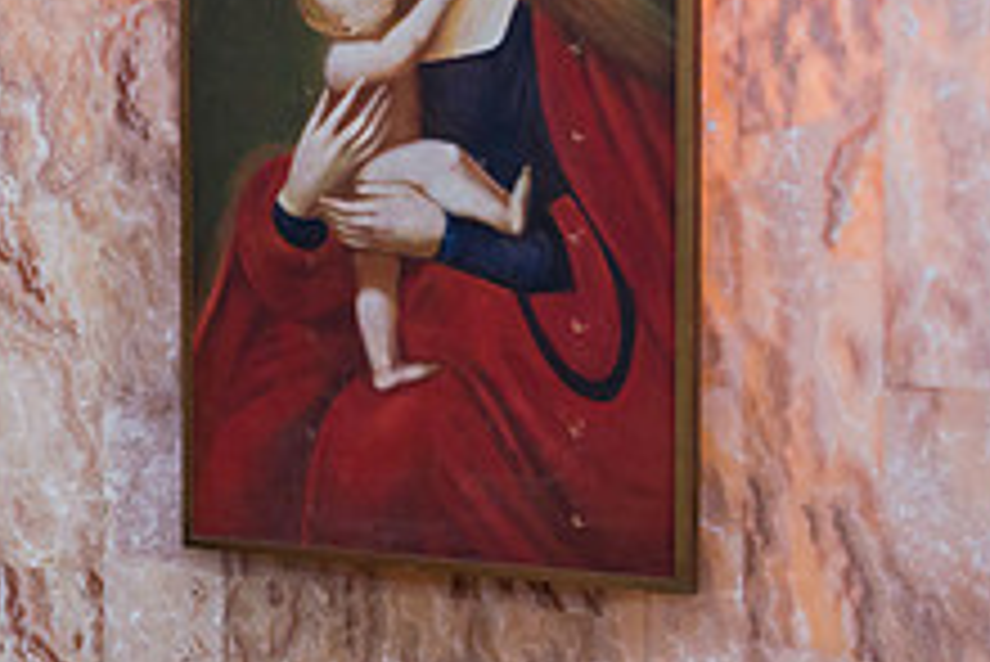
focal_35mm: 66
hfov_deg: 27.0
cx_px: -194
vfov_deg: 20.6
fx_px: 1816
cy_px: 403
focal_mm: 25
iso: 1600
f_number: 3.5
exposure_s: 1/100
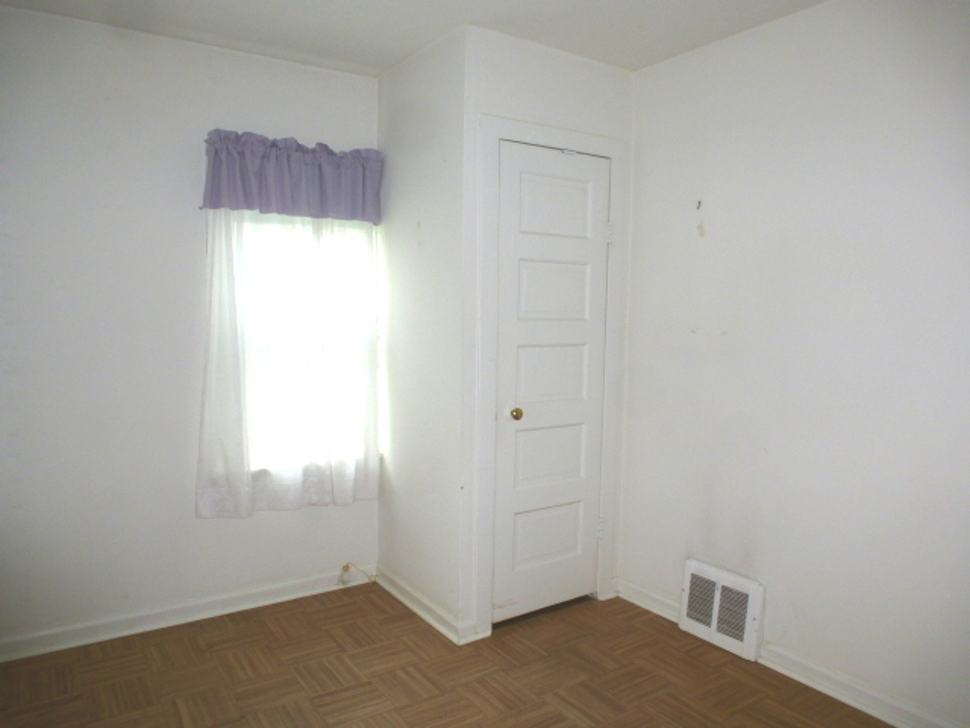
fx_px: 673
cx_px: 485
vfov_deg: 56.8
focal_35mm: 24
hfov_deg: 71.6
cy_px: 364
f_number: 3.3
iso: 100
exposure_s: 1/60
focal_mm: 4.3
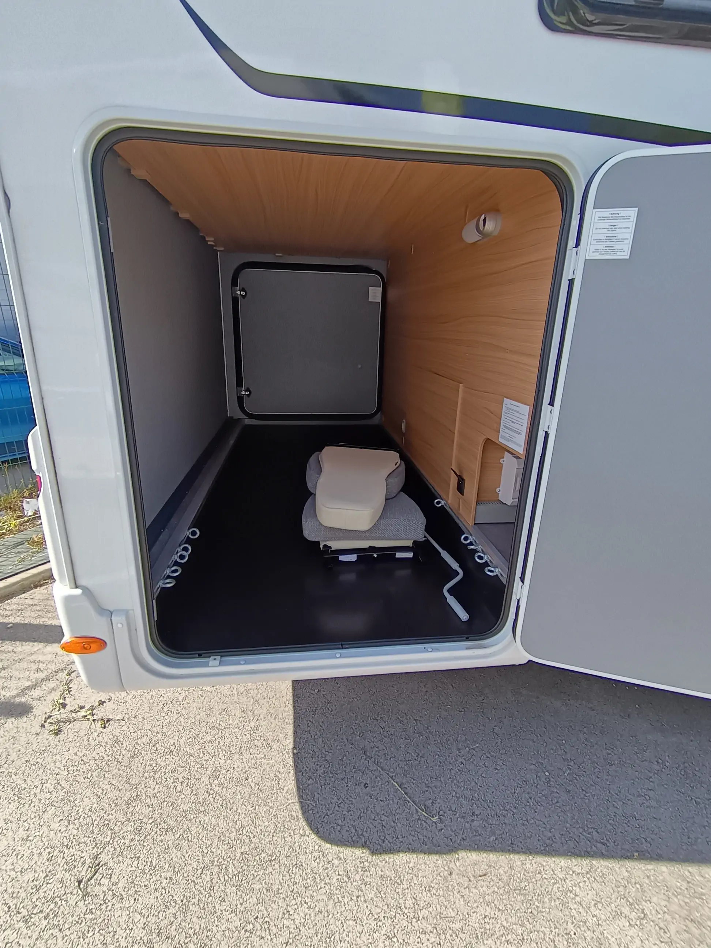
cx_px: 356
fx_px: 466
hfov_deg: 74.7
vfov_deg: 91.0
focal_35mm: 17
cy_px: 474
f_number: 2.2
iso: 100
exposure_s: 1/331
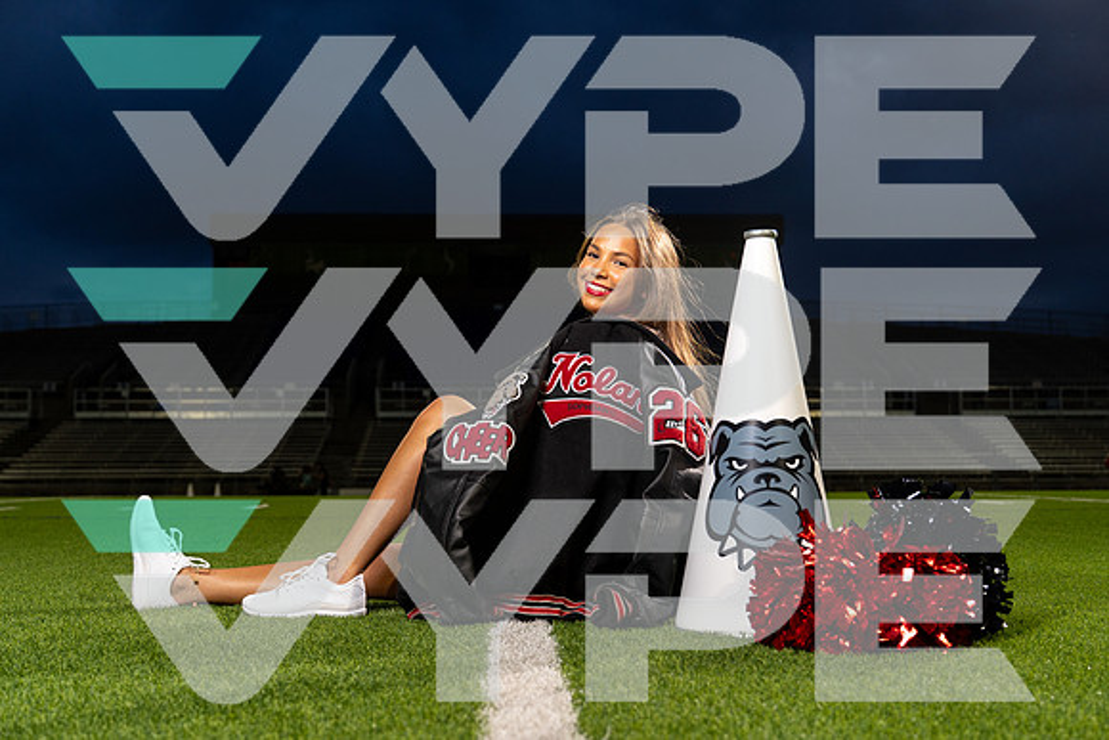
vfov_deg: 29.3
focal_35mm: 46
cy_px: 370
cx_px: 554
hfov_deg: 42.7
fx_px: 1417
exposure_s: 1/250
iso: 640
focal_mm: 46
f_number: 4.5
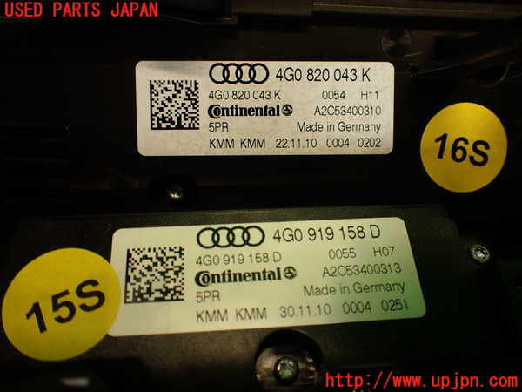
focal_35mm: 32
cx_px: 261
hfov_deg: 56.8
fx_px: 483
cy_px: 196
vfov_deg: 44.2
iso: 160
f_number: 2.4
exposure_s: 1/60
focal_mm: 5.79
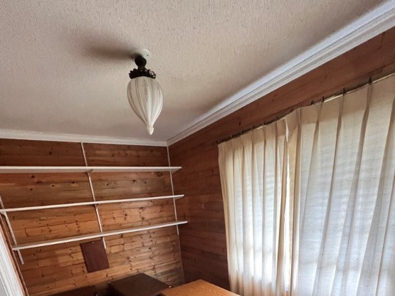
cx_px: 201
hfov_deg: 87.8
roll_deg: +4.8
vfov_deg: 60.4
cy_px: 268
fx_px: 205
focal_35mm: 18
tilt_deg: -16.0
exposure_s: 1/60
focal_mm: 1.57
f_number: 1.8
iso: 200
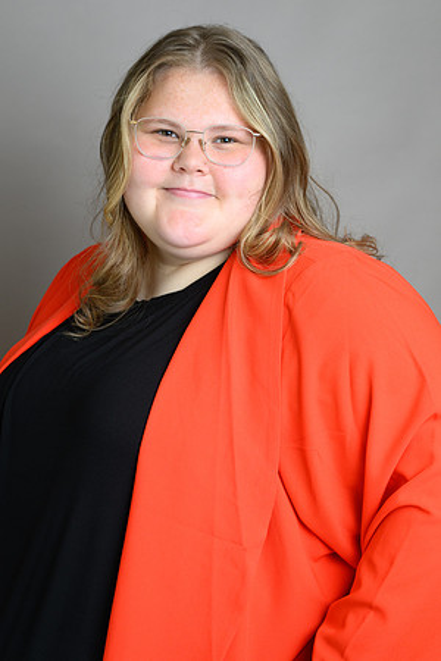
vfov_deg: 23.9
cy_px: 330
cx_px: 220
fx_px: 1562
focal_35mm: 85
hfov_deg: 16.1
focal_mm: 85
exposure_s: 1/125
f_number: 7.1
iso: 1000
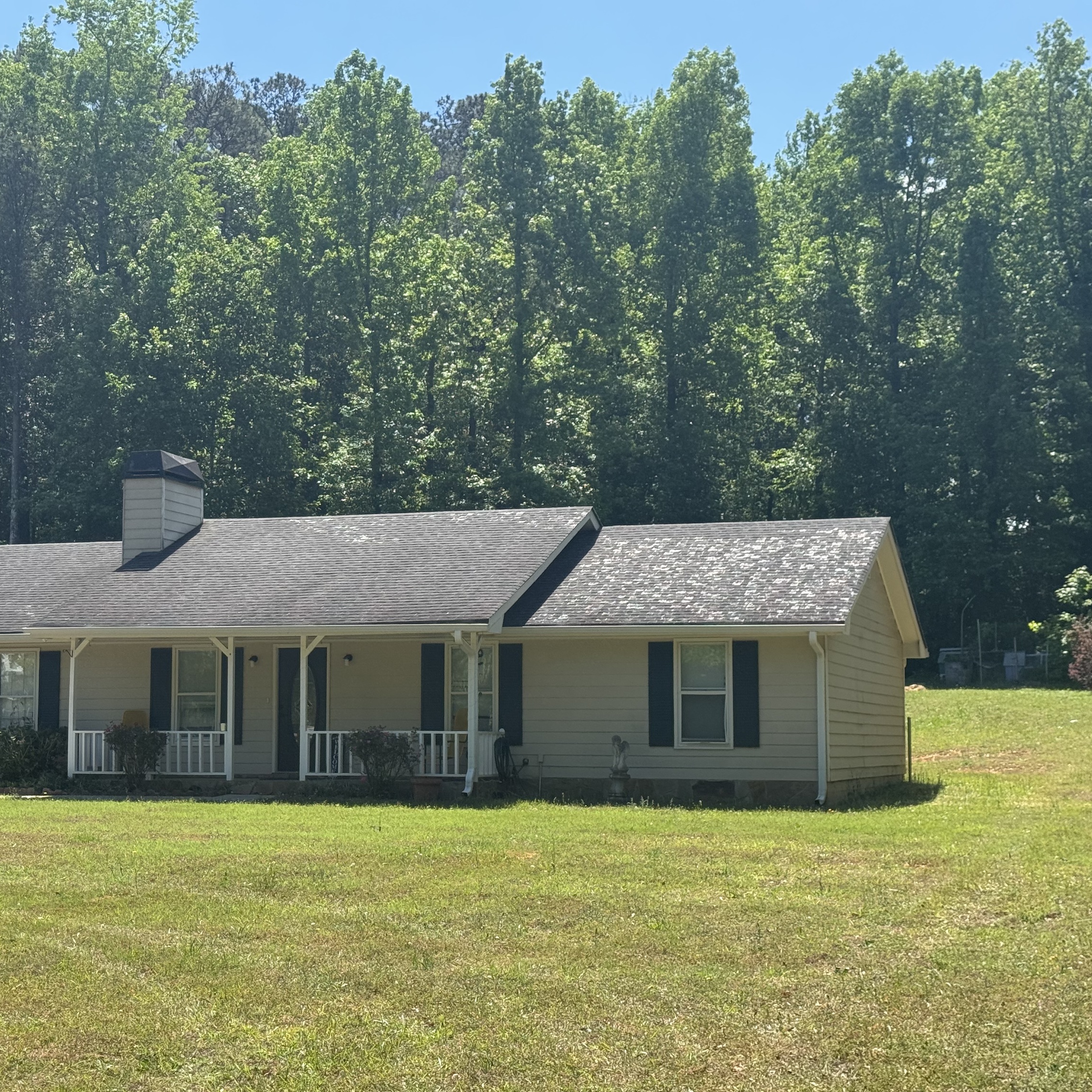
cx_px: 463
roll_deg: -0.8
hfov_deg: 30.0
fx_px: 2034
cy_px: 548
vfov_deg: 30.0
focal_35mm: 57
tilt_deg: +4.9
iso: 64
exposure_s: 1/2513
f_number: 1.78
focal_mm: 6.76
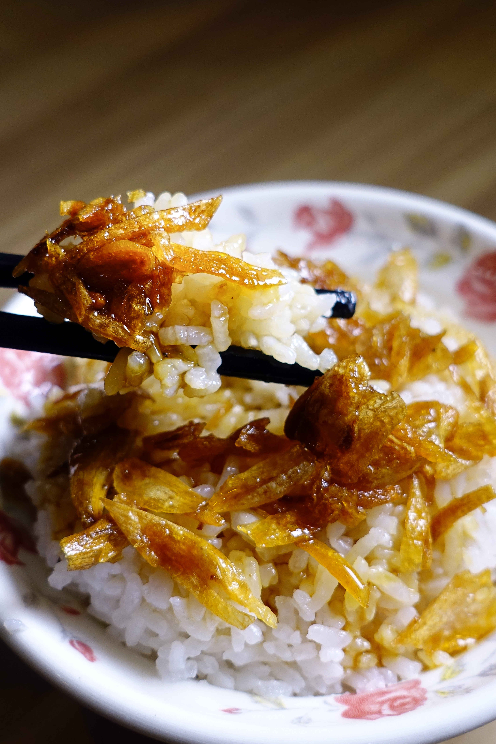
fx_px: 723
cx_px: 252
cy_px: 380
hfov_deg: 37.9
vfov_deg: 54.4
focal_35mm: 35
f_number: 2.8
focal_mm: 12.06
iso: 160
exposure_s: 1/160
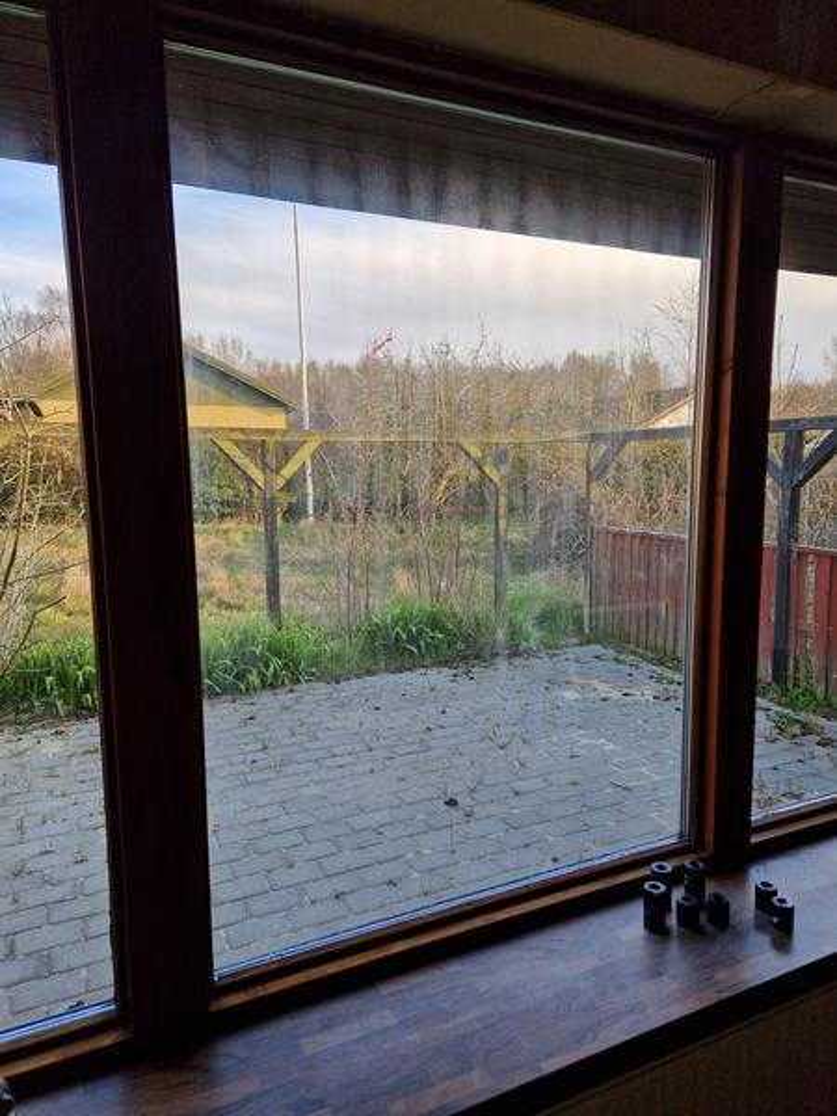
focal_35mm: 23
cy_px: 558
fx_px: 742
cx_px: 418
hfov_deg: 58.9
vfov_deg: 73.9
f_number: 1.8
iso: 50
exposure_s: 1/180
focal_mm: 5.4
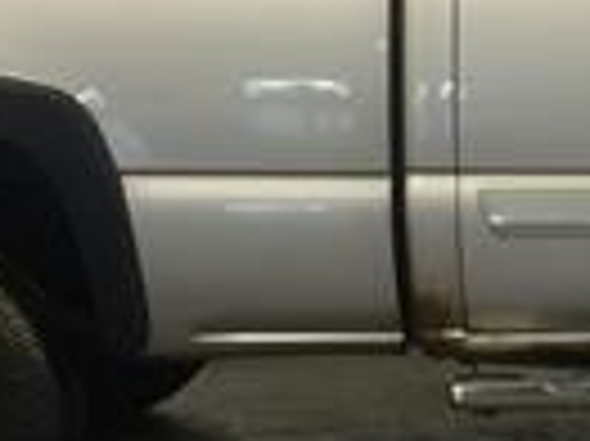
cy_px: 140
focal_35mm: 142
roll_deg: +0.9
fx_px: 2418
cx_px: 694
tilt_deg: -6.1
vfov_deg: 10.4
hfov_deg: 13.6
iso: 40
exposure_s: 1/30
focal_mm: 4.15
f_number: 2.2
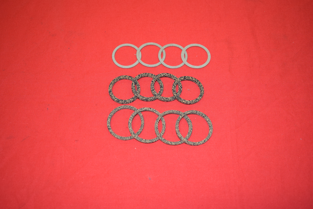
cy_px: 104
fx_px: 352
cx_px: 156
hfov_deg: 47.9
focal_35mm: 40
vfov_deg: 33.0
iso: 500
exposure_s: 1/60
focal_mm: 27
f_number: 5
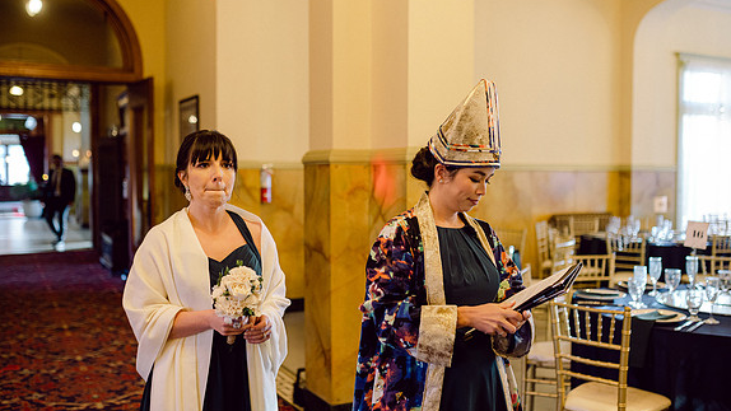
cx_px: 367
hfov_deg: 52.8
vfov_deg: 31.2
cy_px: 206
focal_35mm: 38
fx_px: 737
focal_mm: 35
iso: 1000
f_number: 2
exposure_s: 1/125
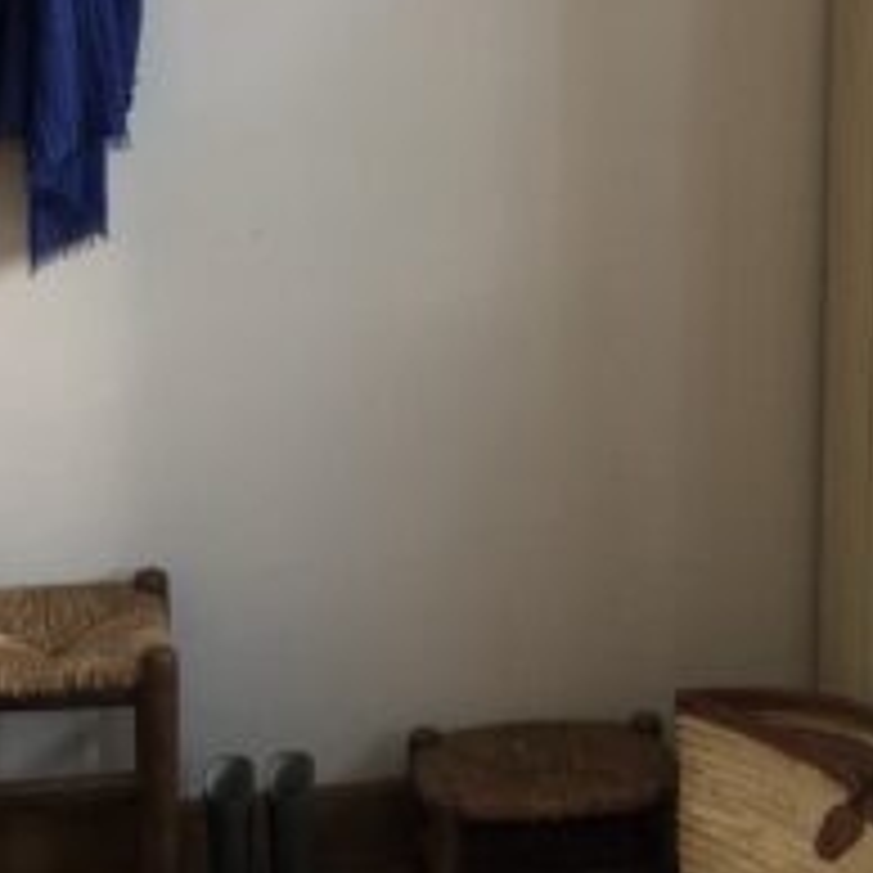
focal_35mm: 95
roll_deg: +1.3
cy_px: 14
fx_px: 2711
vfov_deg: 17.9
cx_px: 450
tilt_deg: -8.5
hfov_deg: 18.3
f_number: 2.4
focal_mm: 6
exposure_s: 1/20
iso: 160
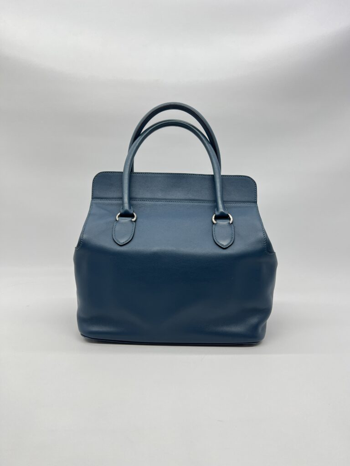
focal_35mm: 26
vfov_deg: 67.3
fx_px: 351
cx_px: 175
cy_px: 233
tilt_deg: -8.9
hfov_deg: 53.1
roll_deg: -0.9
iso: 32
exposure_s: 1/113
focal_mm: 5.7
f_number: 1.5
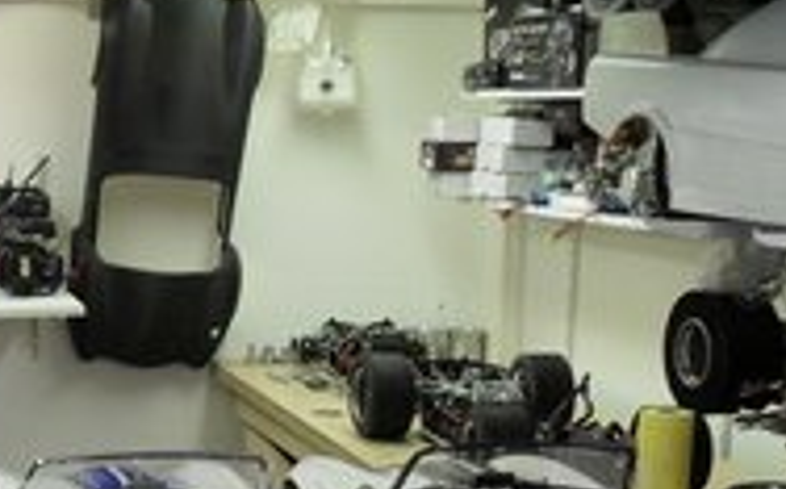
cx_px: -29
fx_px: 1690
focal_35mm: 79
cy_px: 397
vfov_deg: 16.3
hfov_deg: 24.8
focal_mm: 6.2
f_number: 2.8
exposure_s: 1/30
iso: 100
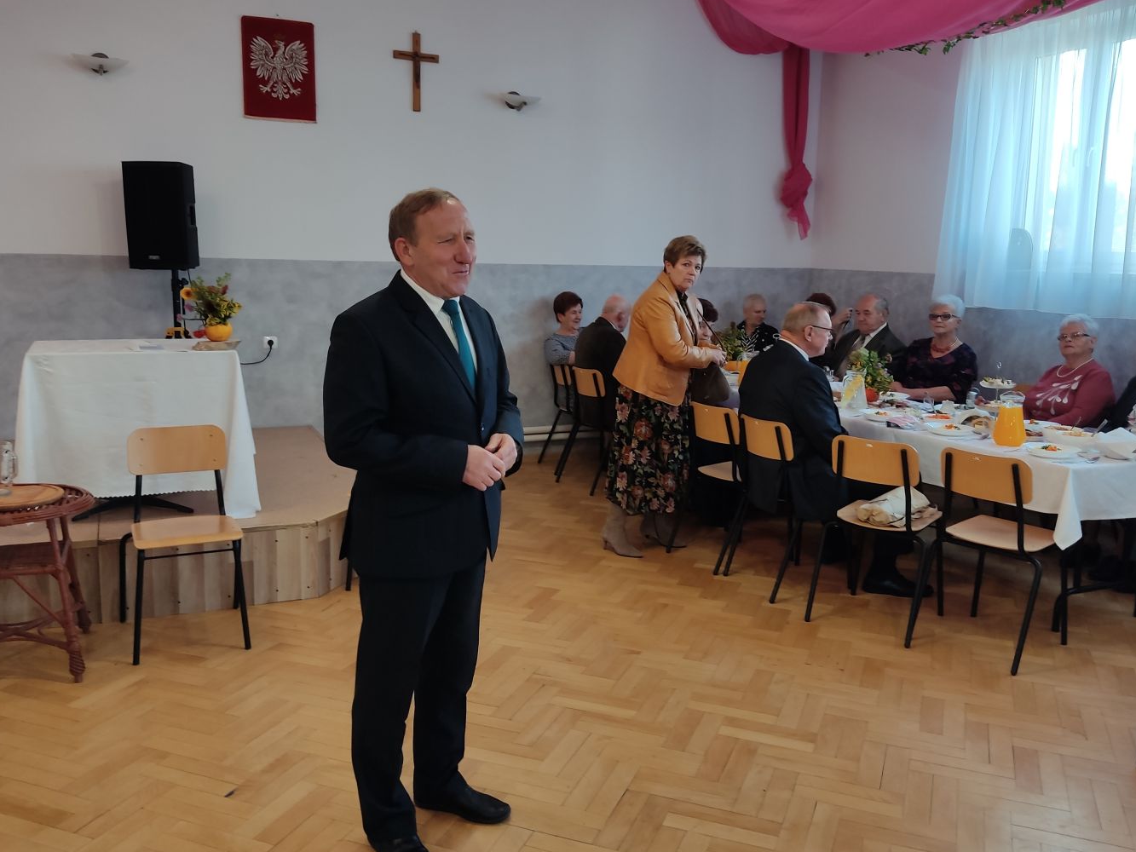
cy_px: 402
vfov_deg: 46.8
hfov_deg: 60.0
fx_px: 985
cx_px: 566
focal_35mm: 30
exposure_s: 1/50
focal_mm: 4.71
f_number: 1.79
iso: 111
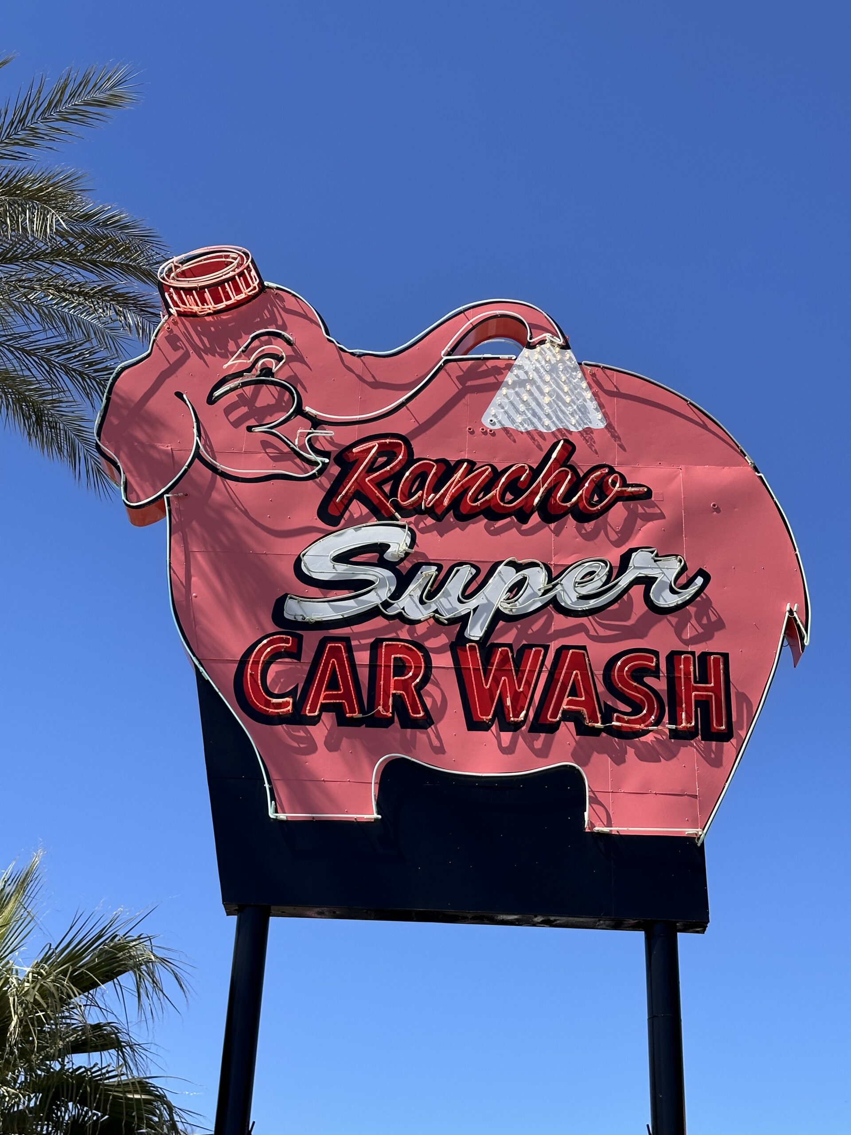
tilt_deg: +29.5
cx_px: 426
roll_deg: -3.0
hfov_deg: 30.3
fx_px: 1573
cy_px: 568
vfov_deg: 39.7
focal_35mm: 48
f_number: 1.78
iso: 64
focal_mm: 6.86
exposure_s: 1/3257
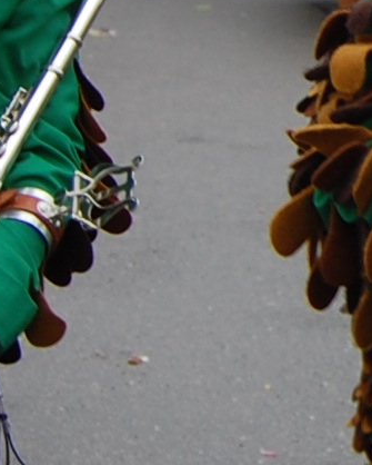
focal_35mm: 263
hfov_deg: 5.6
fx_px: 3616
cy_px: -60
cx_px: 1052
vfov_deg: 7.3
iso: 200
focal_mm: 26
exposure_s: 1/125
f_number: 5.6
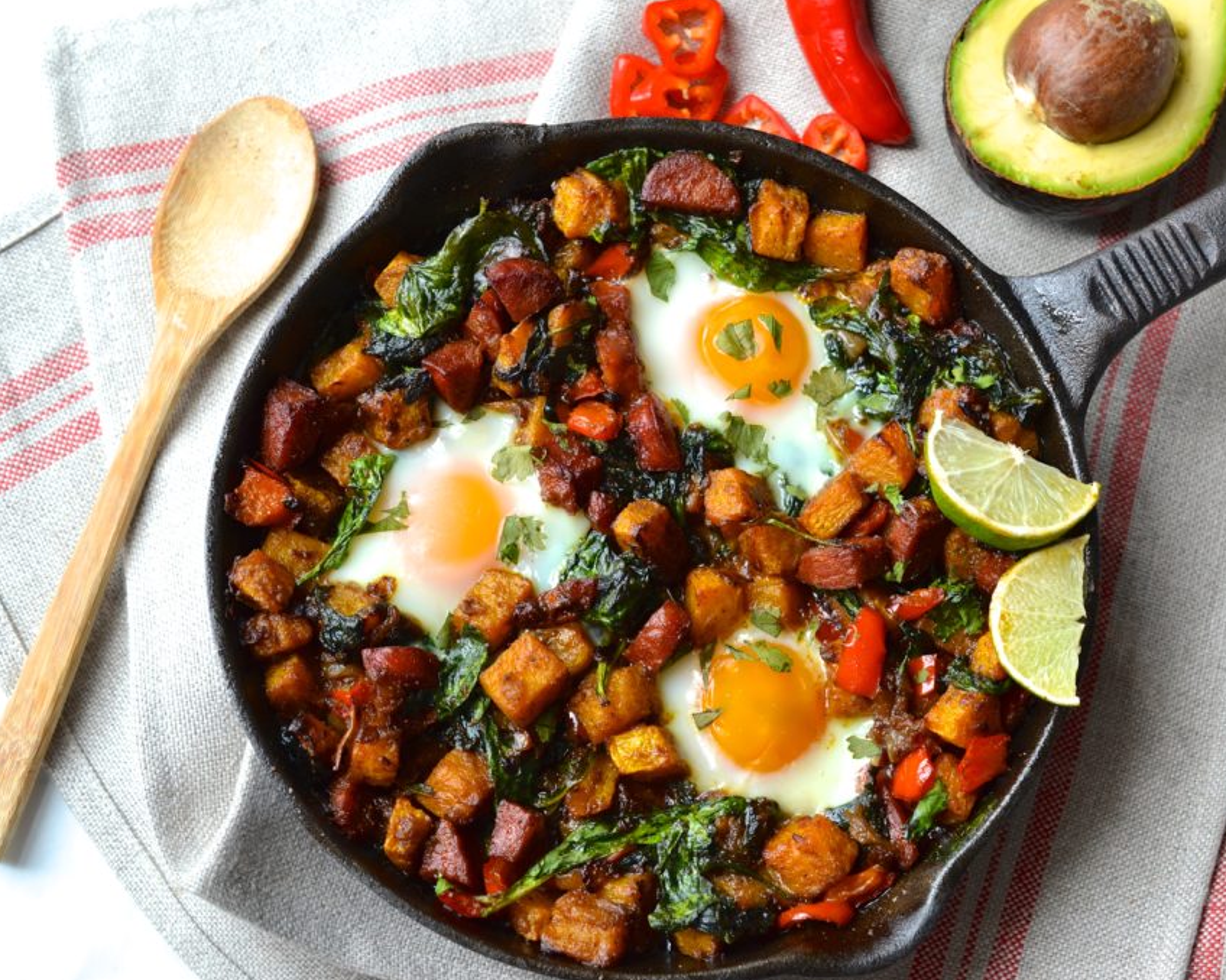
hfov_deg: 27.8
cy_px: 489
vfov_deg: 22.5
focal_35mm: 68
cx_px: 734
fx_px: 2467
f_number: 5.6
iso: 400
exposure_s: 1/125
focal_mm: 40
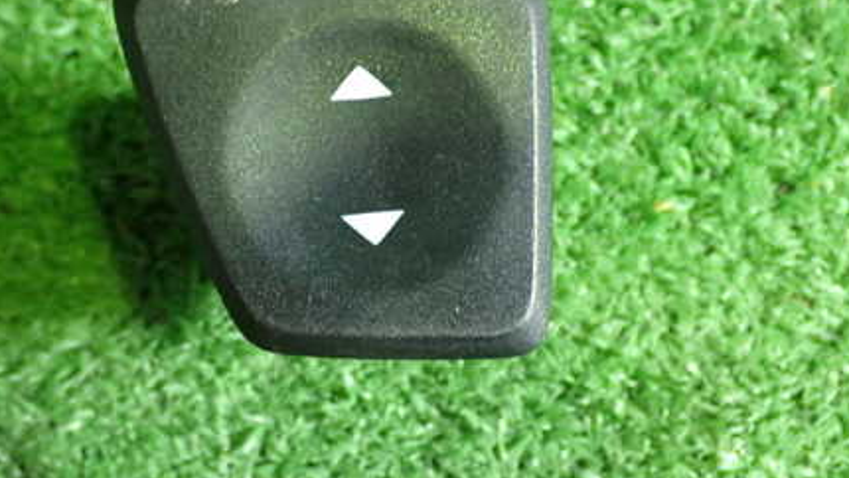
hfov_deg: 27.8
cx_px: 361
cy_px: 152
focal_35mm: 76
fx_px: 1711
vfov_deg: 15.9
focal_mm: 9.01
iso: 800
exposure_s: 1/50
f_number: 3.2
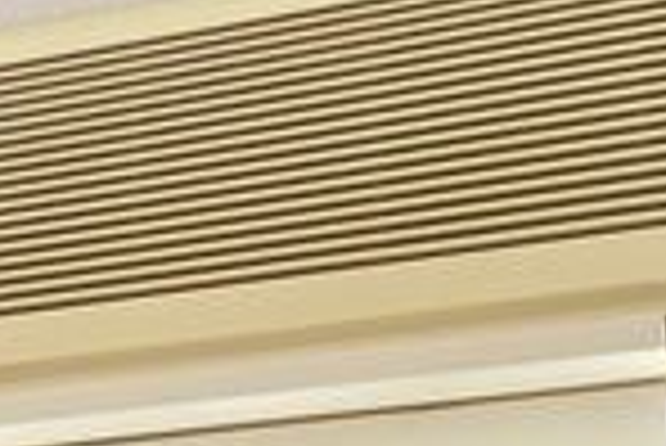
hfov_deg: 19.8
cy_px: 360
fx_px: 1889
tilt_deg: +23.5
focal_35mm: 102
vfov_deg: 13.4
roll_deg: -1.5
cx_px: 126
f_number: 1.6
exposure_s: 1/121
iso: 125
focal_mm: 4.2
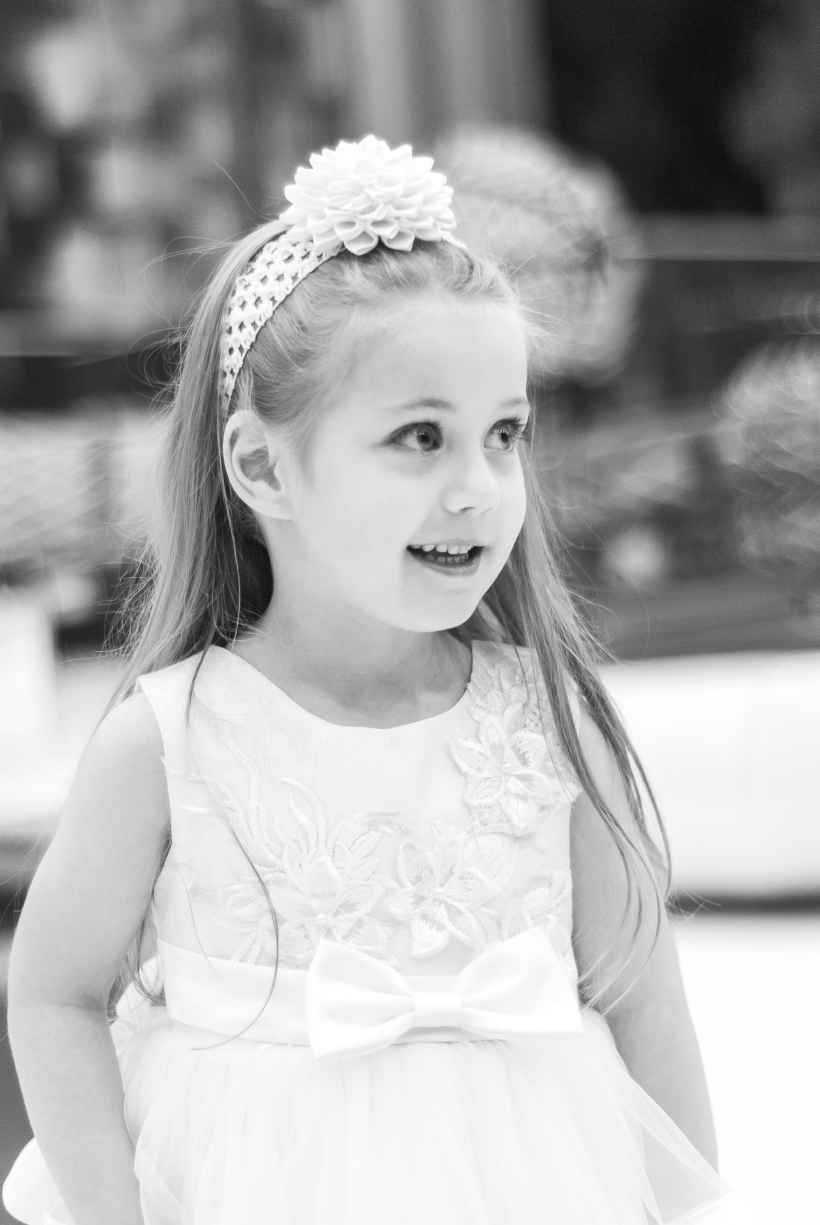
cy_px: 612
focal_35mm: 75
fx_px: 2555
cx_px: 410
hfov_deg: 18.2
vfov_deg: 27.0
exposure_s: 1/125
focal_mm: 50
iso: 250
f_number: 1.8
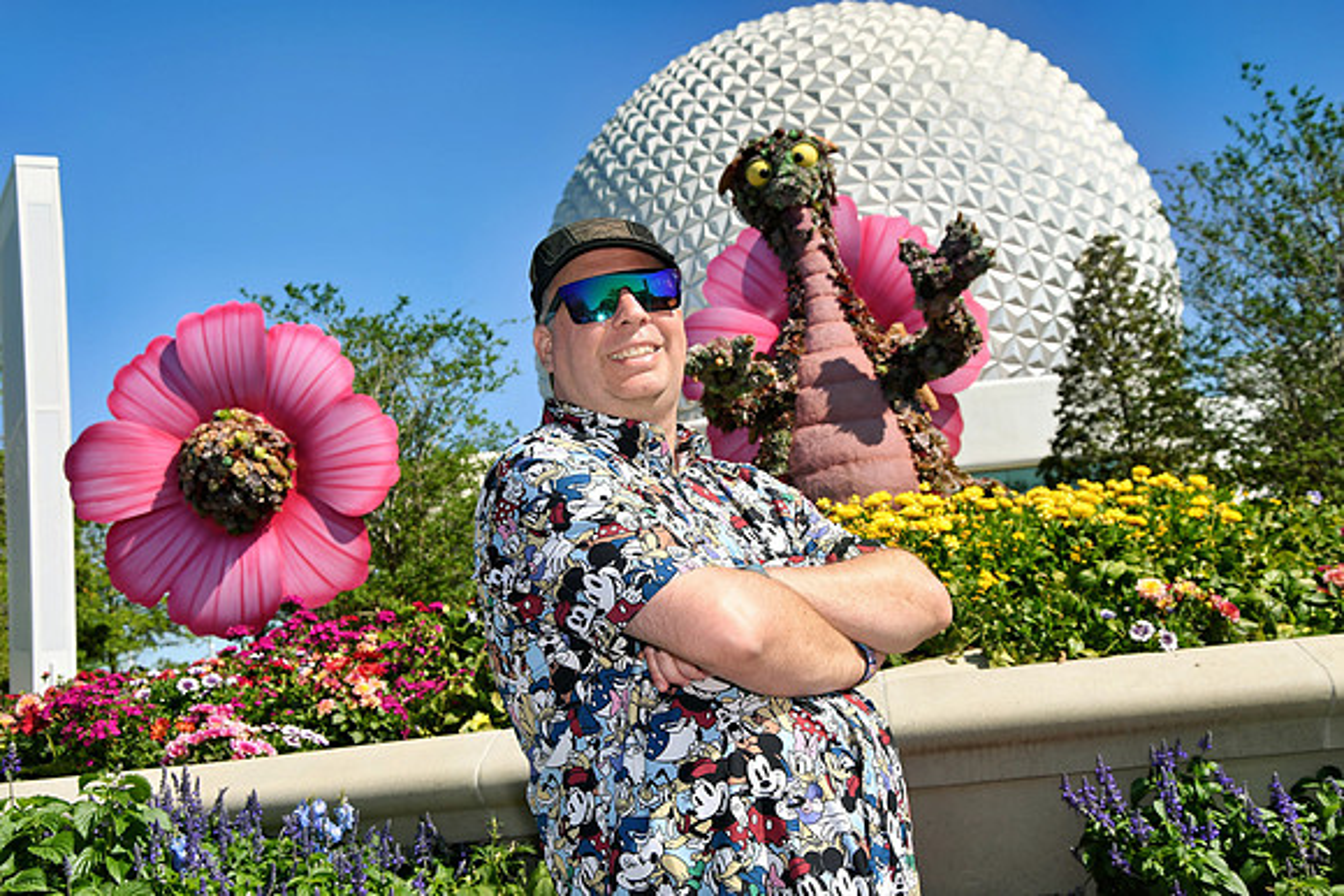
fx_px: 1942
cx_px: 672
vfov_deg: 26.0
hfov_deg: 38.2
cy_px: 448
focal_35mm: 52
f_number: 10
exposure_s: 1/250
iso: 100
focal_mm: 35
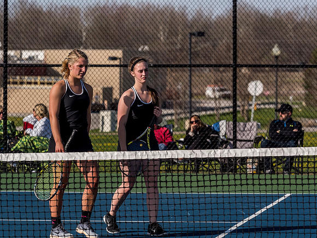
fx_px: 2473
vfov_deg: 5.5
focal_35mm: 270
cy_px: 119
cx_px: 158
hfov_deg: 7.3
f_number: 5
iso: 400
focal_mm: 135
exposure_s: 1/1600
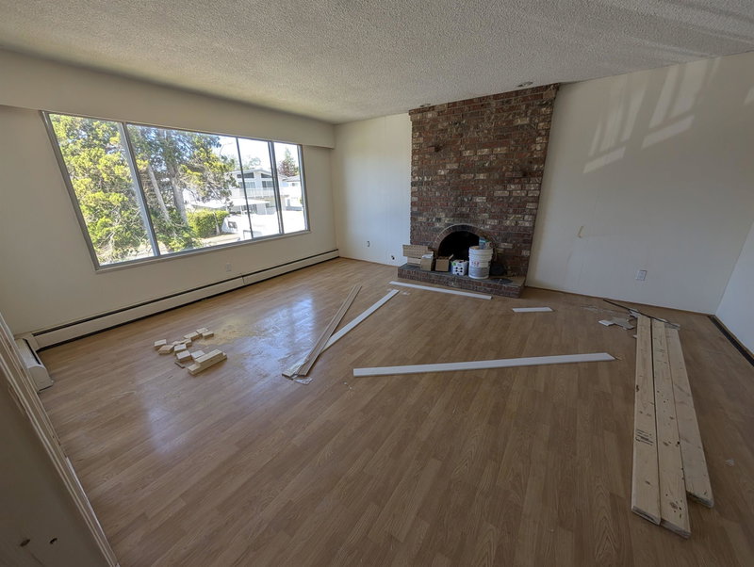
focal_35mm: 12
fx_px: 262
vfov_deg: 94.6
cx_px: 377
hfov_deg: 110.5
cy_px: 284
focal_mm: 2.02
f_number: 1.7
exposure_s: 1/527
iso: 73
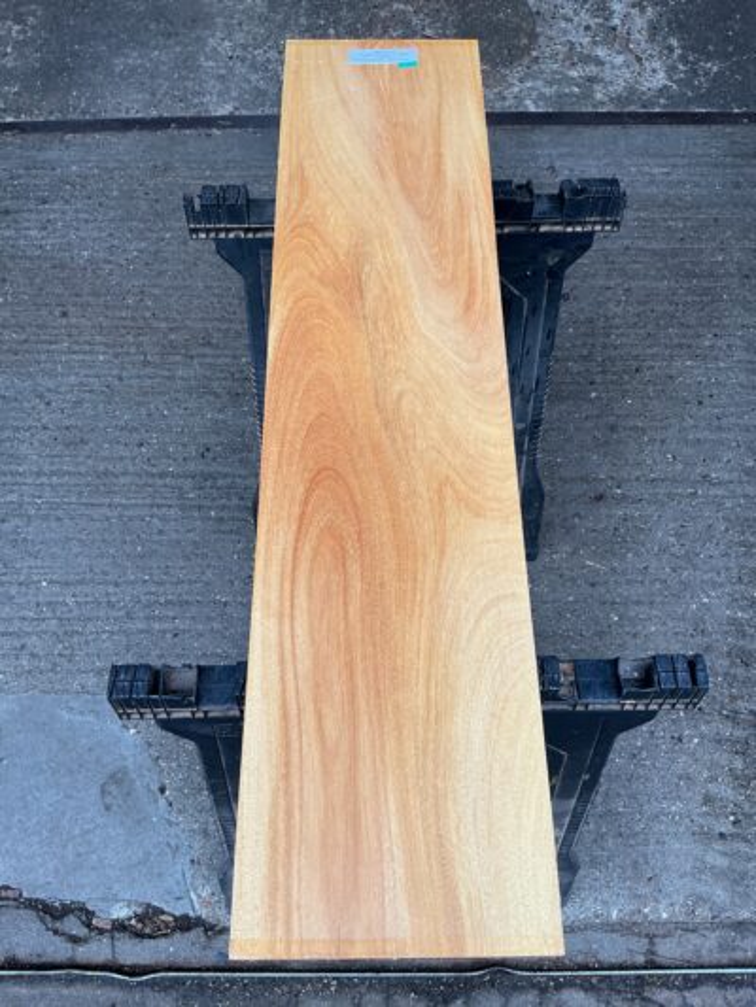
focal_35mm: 29
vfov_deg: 61.6
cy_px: 504
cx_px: 378
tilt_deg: -63.7
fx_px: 844
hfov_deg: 48.2
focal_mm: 3
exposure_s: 1/100
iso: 25
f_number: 1.8
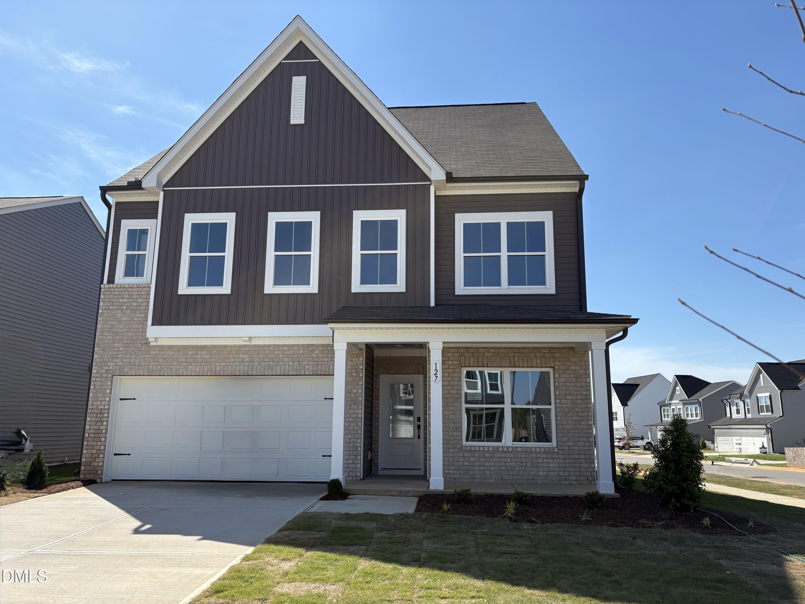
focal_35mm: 26
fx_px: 605
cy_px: 302
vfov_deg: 53.1
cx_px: 402
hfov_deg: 67.3
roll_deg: -0.6
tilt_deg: +12.0
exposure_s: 1/3623
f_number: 1.6
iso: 50
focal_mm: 5.96
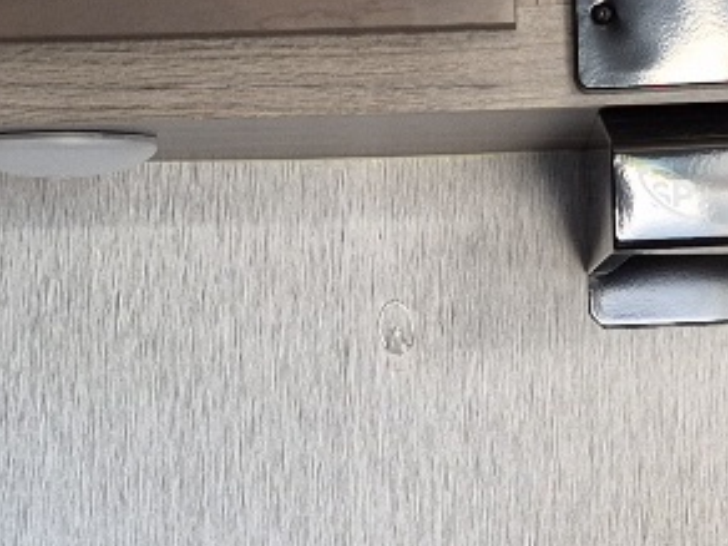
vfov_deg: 11.6
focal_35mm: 126
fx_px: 2650
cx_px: 461
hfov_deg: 15.6
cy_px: 623
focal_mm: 5.4
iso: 250
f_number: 1.8
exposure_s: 1/120
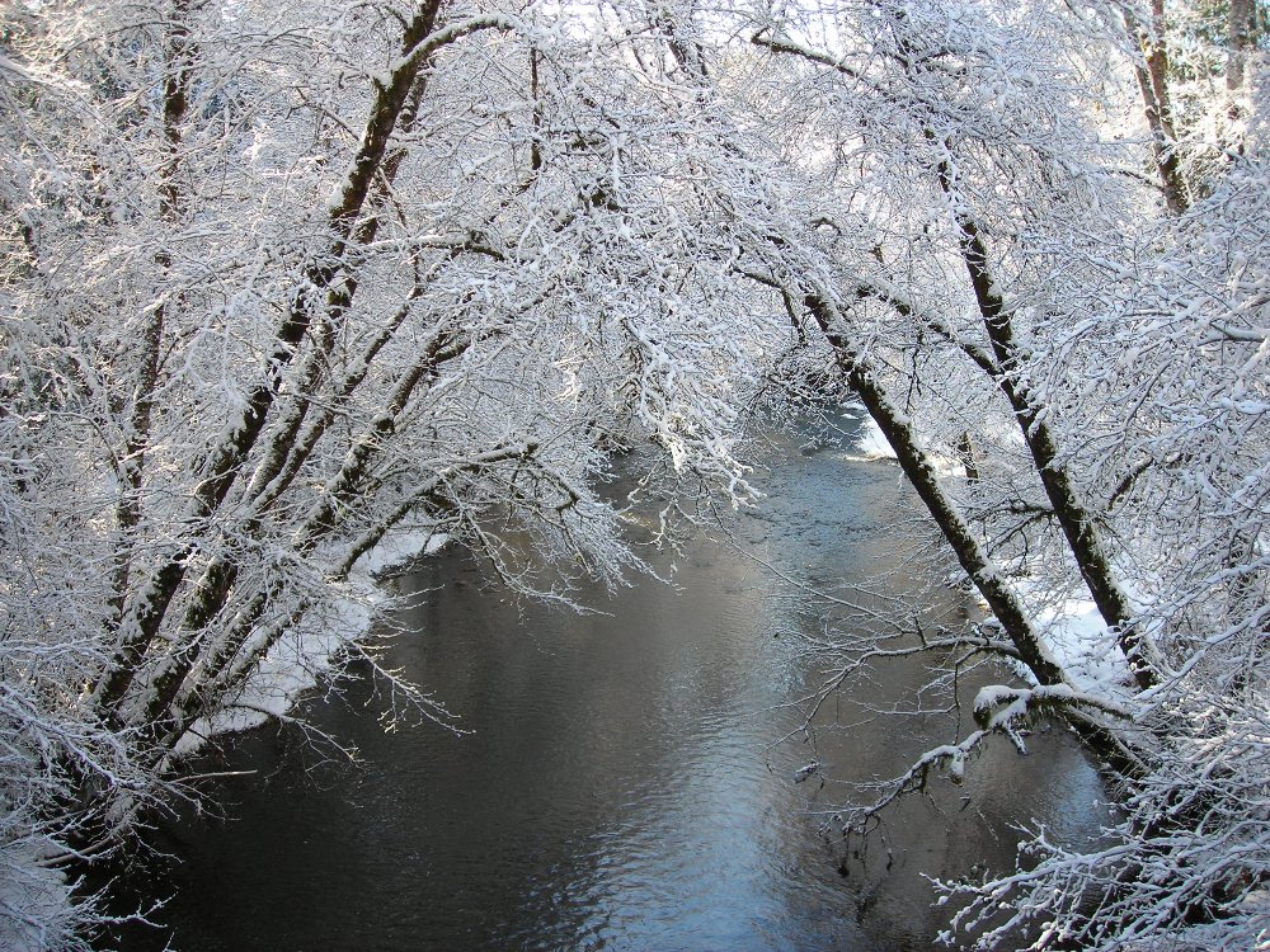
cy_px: 476
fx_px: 1394
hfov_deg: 49.0
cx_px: 635
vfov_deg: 37.7
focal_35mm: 38
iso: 50
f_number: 3.2
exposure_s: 1/99.1
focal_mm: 6.3
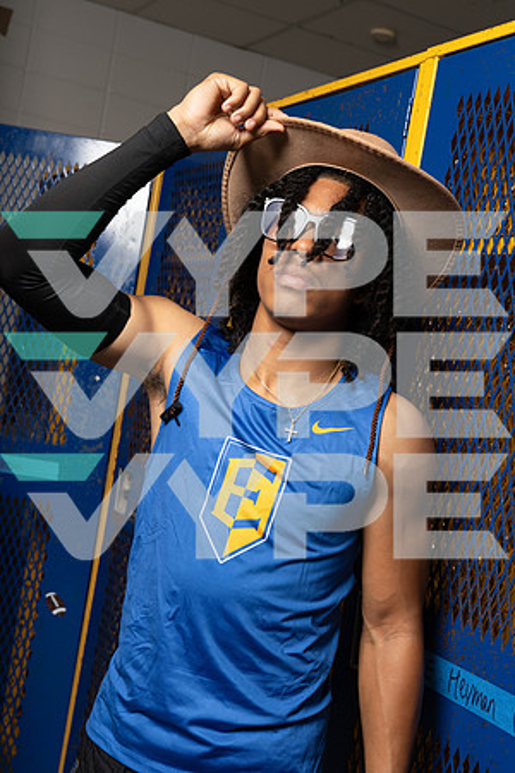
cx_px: 258
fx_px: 1030
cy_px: 386
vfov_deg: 41.1
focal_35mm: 48
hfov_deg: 28.1
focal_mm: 48
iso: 125
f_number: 8
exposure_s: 1/250
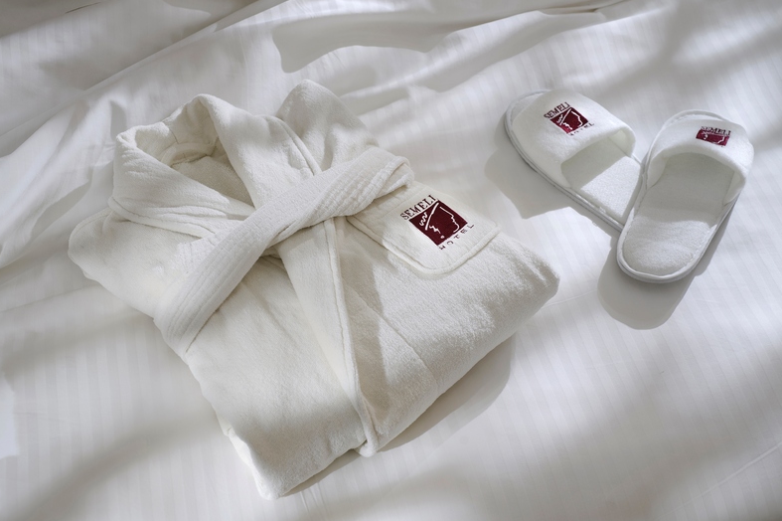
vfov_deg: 22.2
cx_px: 391
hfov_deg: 32.9
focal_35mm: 61
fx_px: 1324
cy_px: 263
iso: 125
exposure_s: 1/50
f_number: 6.3
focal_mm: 60
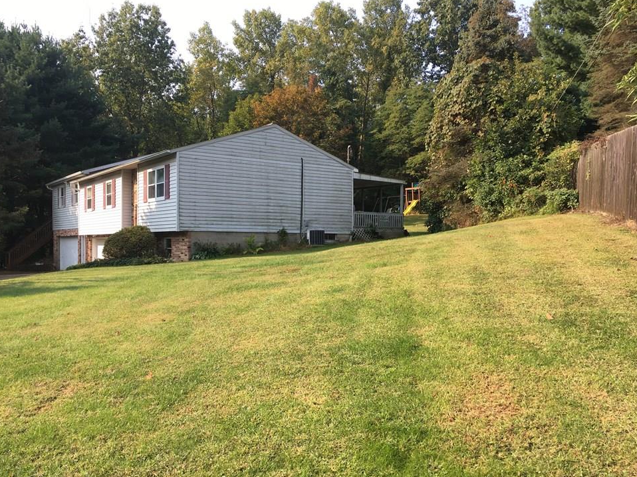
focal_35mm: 31
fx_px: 570
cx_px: 301
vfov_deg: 45.4
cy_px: 248
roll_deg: -0.2
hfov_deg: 58.3
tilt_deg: -0.6
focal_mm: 4.15
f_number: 2.2
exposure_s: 1/422
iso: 25
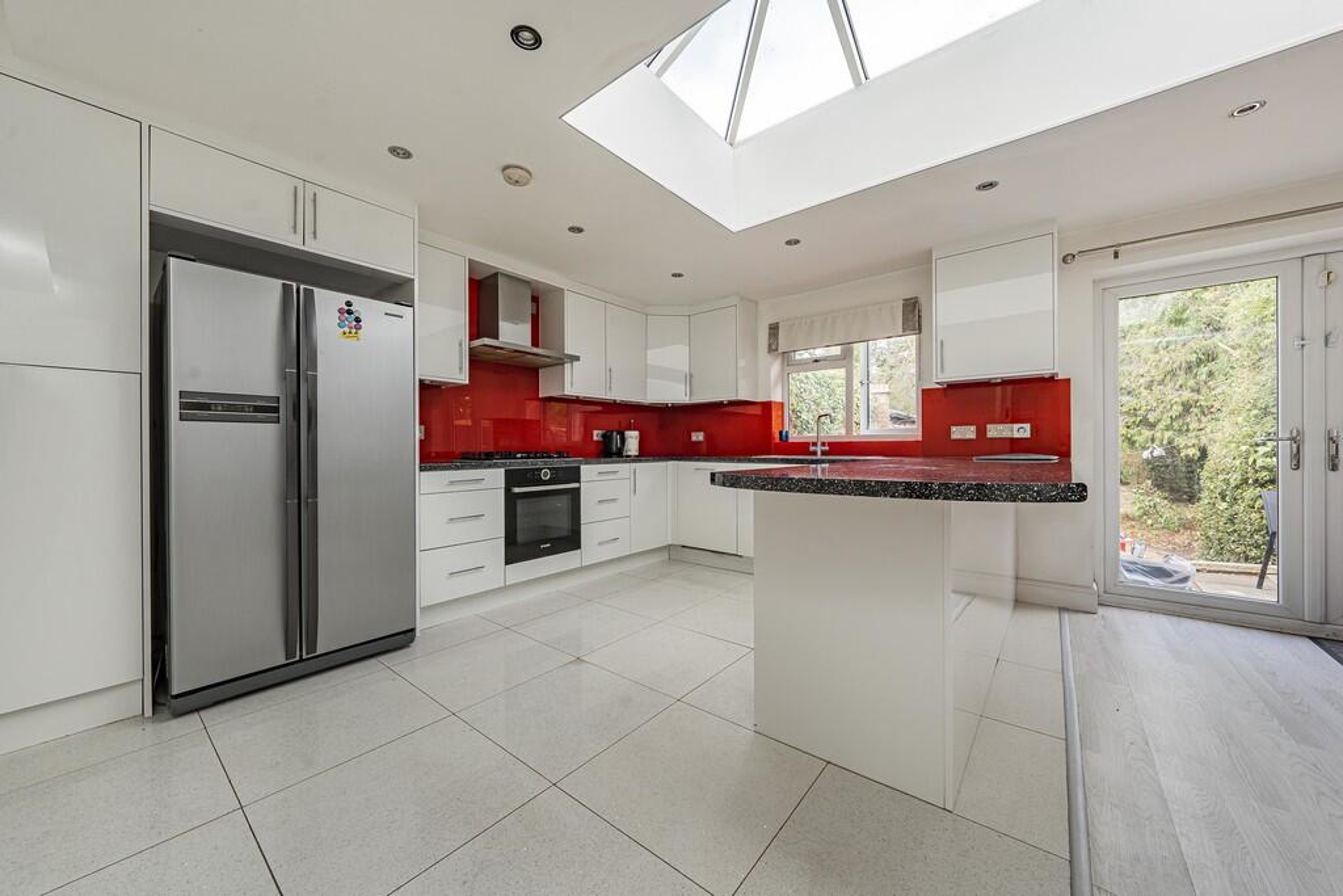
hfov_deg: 112.6
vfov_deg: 90.0
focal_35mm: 12
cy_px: 448
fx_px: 448
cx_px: 672
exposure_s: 1/40
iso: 320
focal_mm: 12
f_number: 9
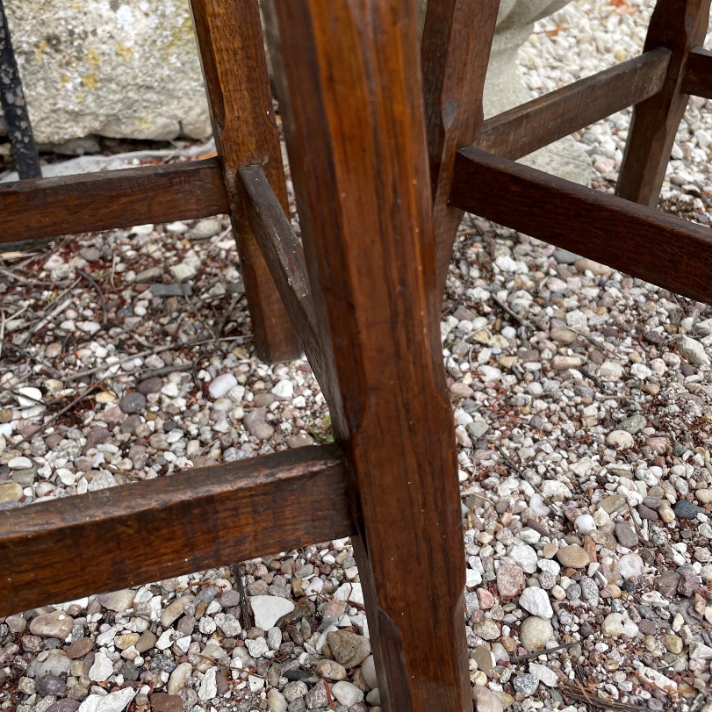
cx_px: 365
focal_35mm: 34
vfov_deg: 48.5
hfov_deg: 48.4
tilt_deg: -34.9
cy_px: 356
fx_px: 791
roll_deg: +0.3
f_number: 1.6
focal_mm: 4.2
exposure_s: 1/133
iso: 32
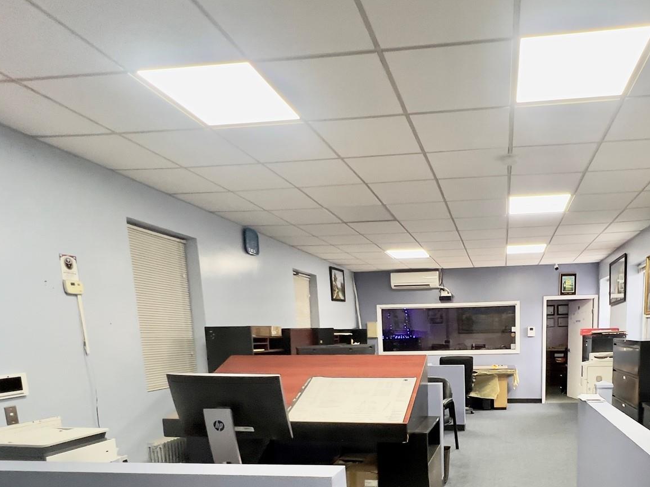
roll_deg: +1.1
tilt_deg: -3.2
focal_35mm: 23
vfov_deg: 54.2
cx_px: 454
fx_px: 432
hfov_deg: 70.8
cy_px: 401
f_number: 1.8
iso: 250
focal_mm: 1.57
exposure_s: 1/60
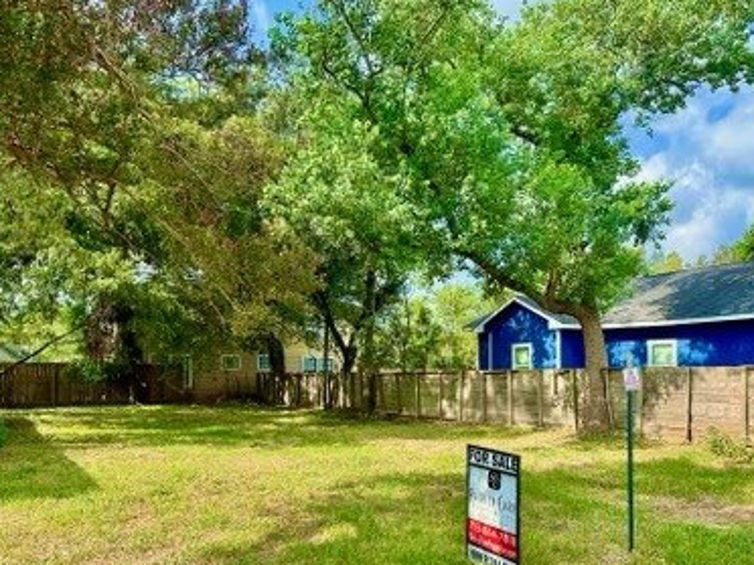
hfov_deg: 58.3
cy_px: 360
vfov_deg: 45.0
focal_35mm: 31
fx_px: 675
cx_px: 369
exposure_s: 1/1453
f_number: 1.78
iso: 80
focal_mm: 6.86
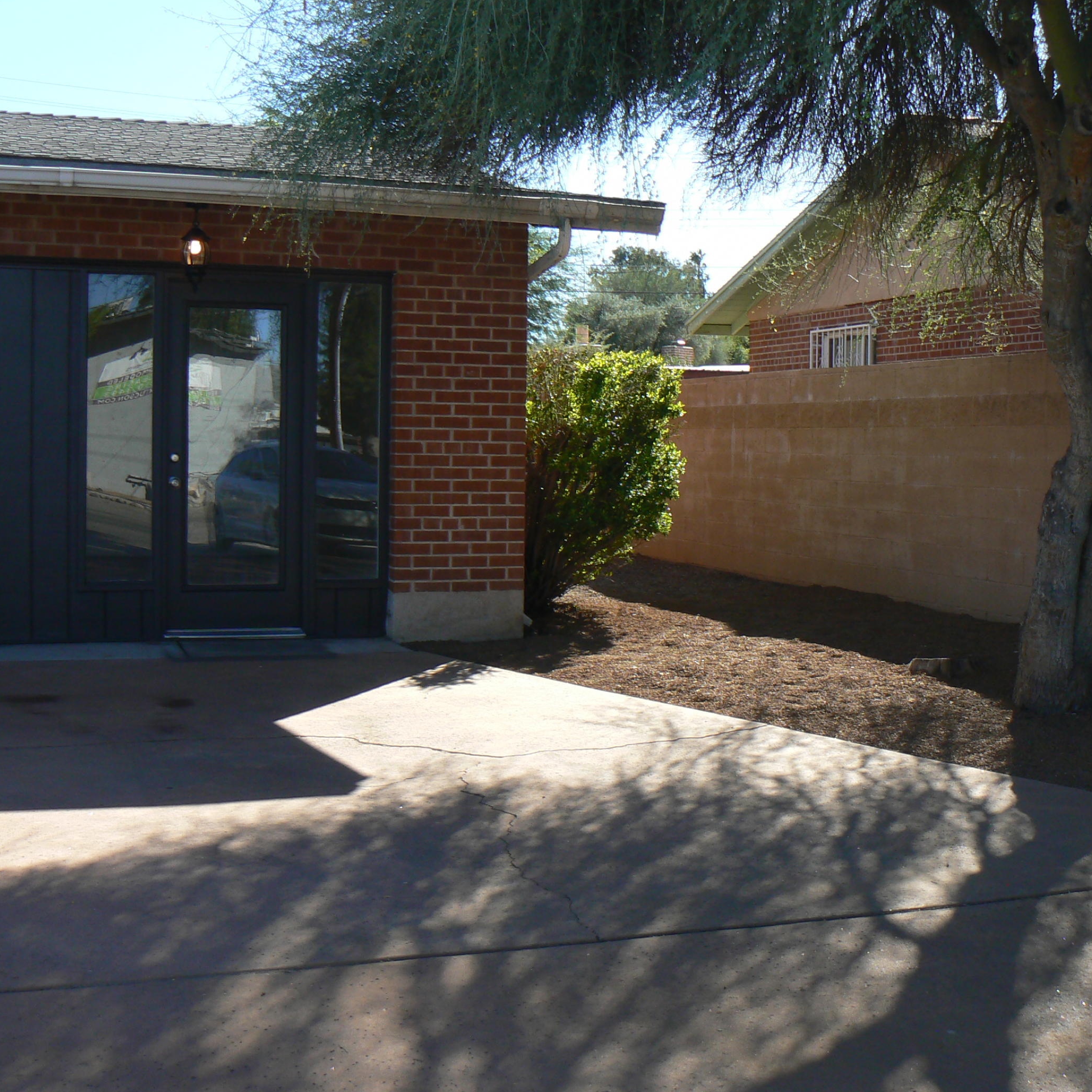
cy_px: 506
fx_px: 1642
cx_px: 628
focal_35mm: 46
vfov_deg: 36.8
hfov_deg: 36.7
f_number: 5.6
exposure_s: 1/250
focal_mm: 6
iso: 80
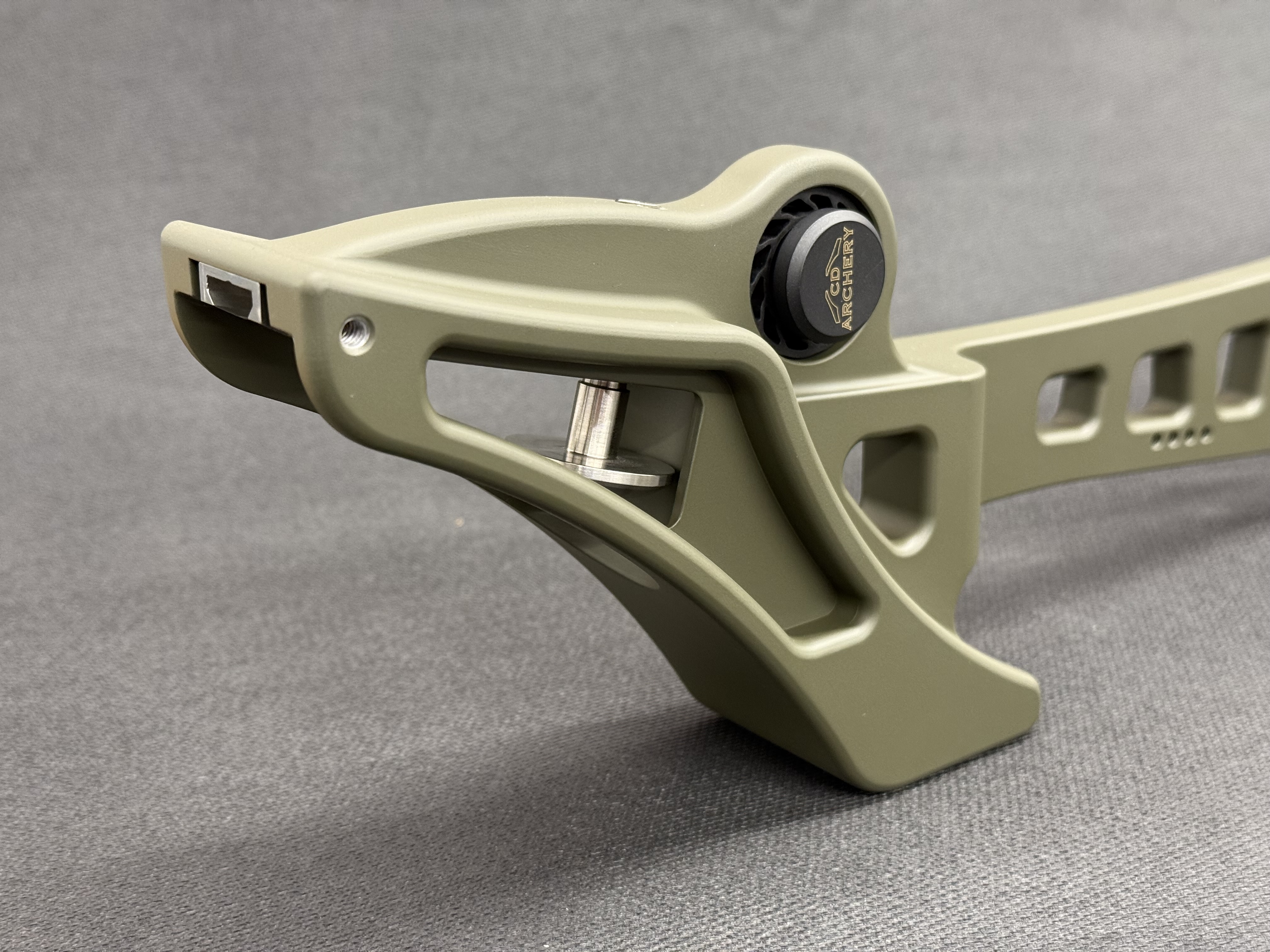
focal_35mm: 48
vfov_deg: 30.3
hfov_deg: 39.7
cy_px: 476
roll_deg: +1.3
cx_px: 635
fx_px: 1761
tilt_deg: -19.3
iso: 200
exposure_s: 1/60
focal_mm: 6.76
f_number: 1.78
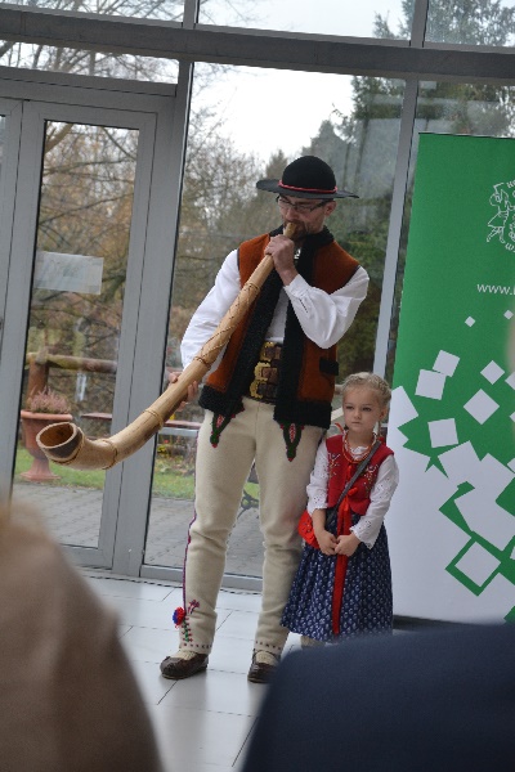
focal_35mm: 78
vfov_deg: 26.0
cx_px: 258
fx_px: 1674
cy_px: 386
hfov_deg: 17.5
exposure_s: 1/100
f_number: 5
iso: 400
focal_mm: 52
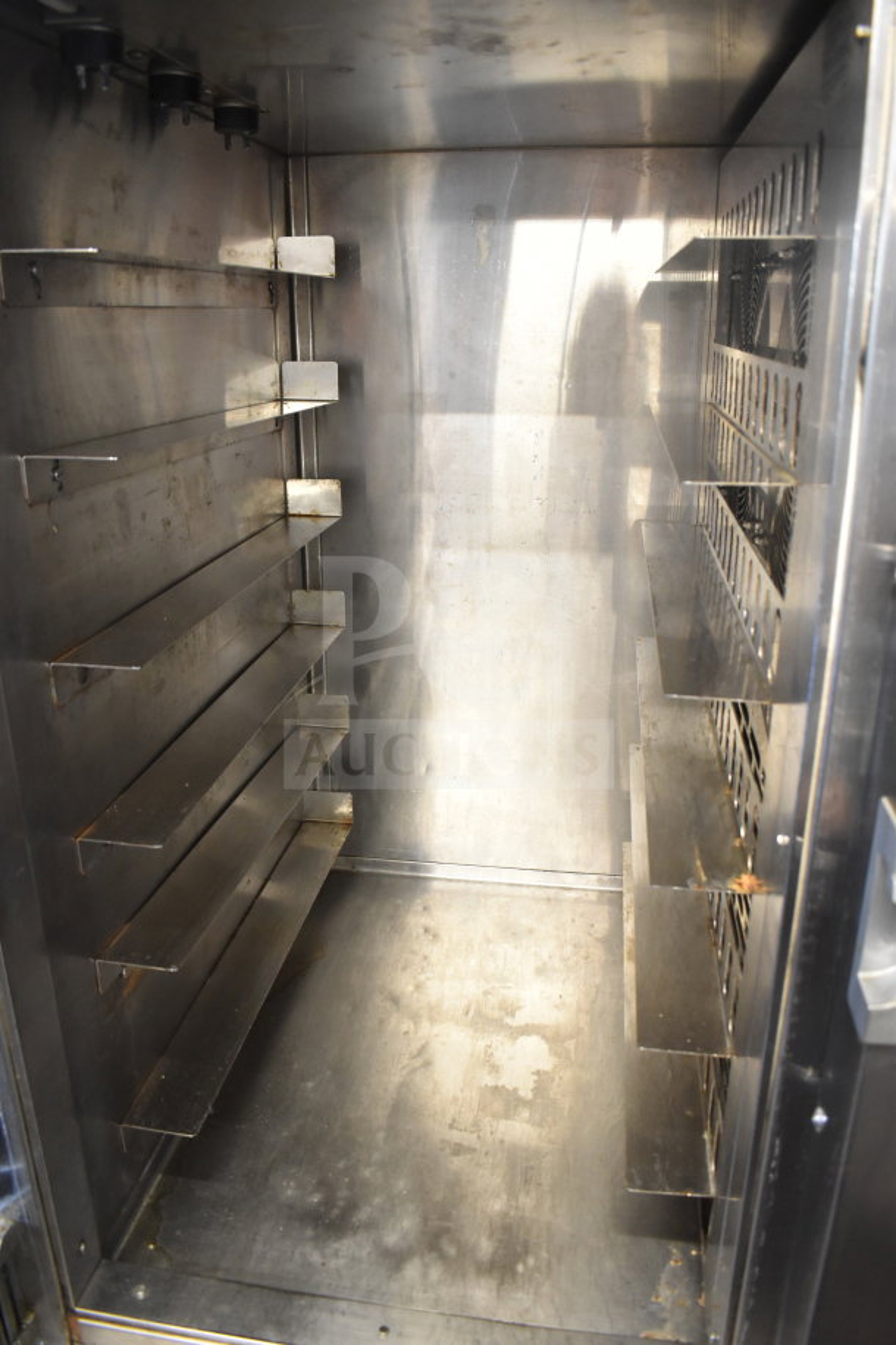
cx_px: 448
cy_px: 672
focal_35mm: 27
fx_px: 1008
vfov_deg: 67.4
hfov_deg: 47.9
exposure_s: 1/30
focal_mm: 18
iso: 1600
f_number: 3.5
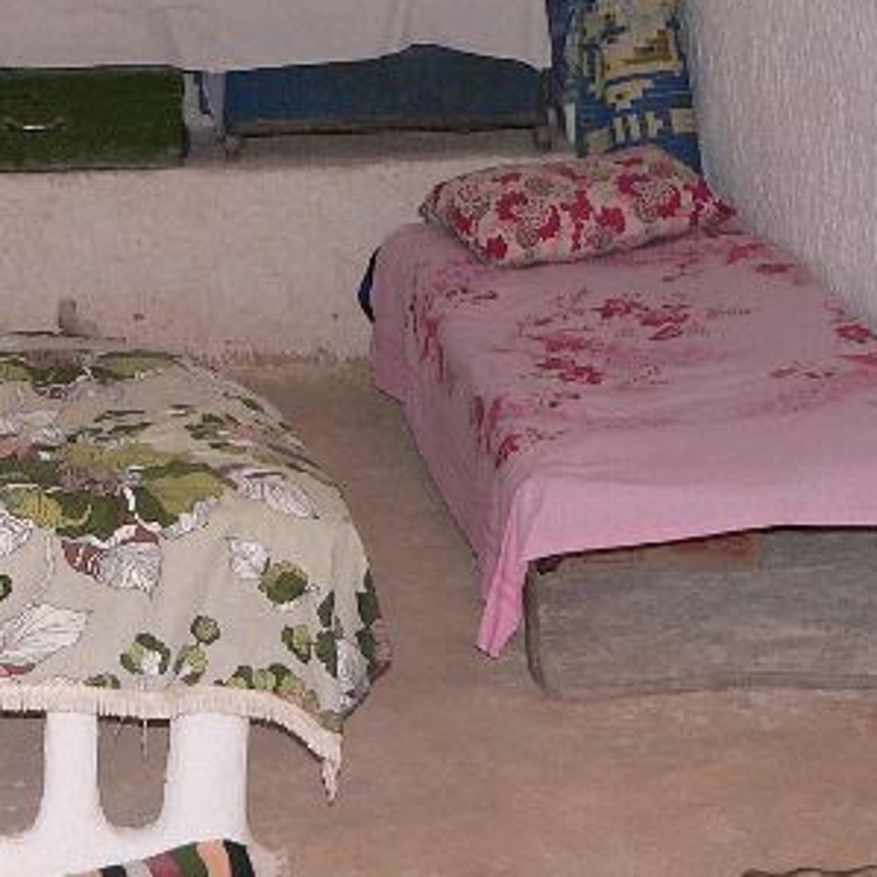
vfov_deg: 20.4
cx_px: -70
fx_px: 2436
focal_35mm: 85
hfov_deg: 19.6
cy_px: 396
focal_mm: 6
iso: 80
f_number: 2.8
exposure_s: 1/60
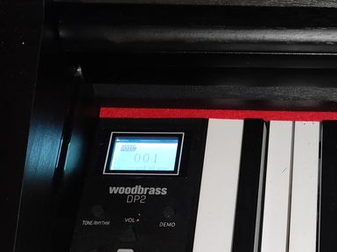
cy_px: 209
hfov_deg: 28.5
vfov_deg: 22.2
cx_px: 312
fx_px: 632
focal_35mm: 65
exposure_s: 1/33
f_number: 1.79
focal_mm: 4.7
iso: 1096
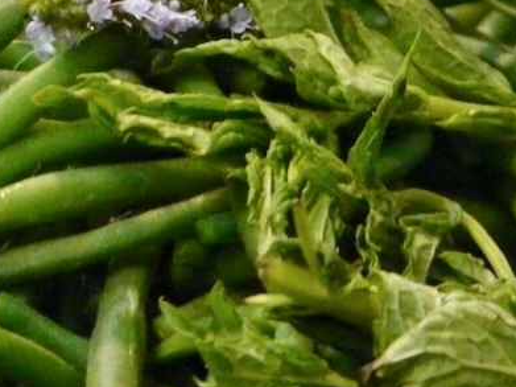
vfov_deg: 1.2
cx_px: 129
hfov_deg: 1.6
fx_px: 18761
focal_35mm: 1259
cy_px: -61
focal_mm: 67.4
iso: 800
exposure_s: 1/30
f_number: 3.6
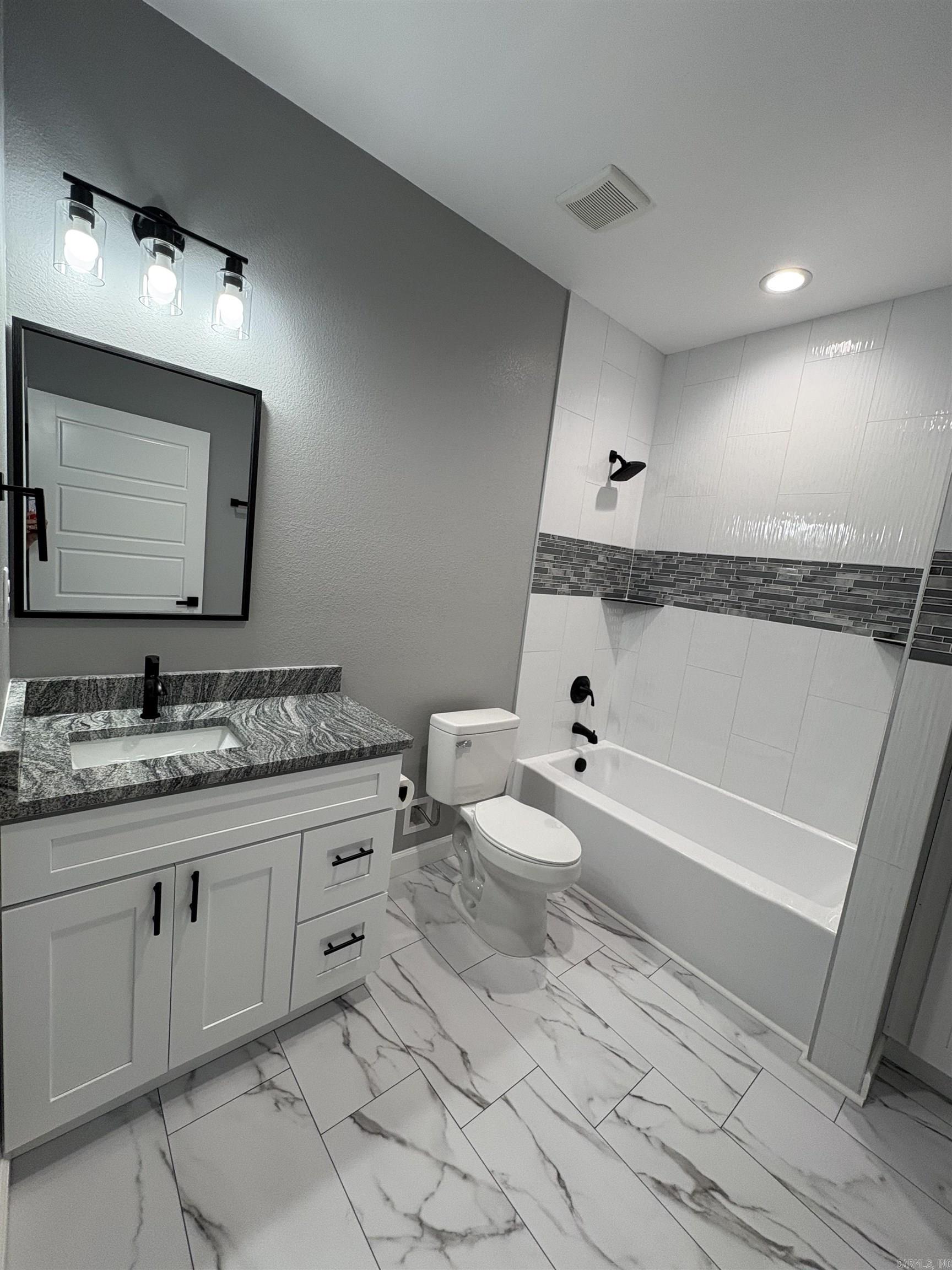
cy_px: 635
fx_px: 513
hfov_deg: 85.7
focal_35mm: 14
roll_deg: -7.1
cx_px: 476
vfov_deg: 102.1
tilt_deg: -7.1
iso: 125
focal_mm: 2.22
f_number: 2.2
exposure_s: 1/120
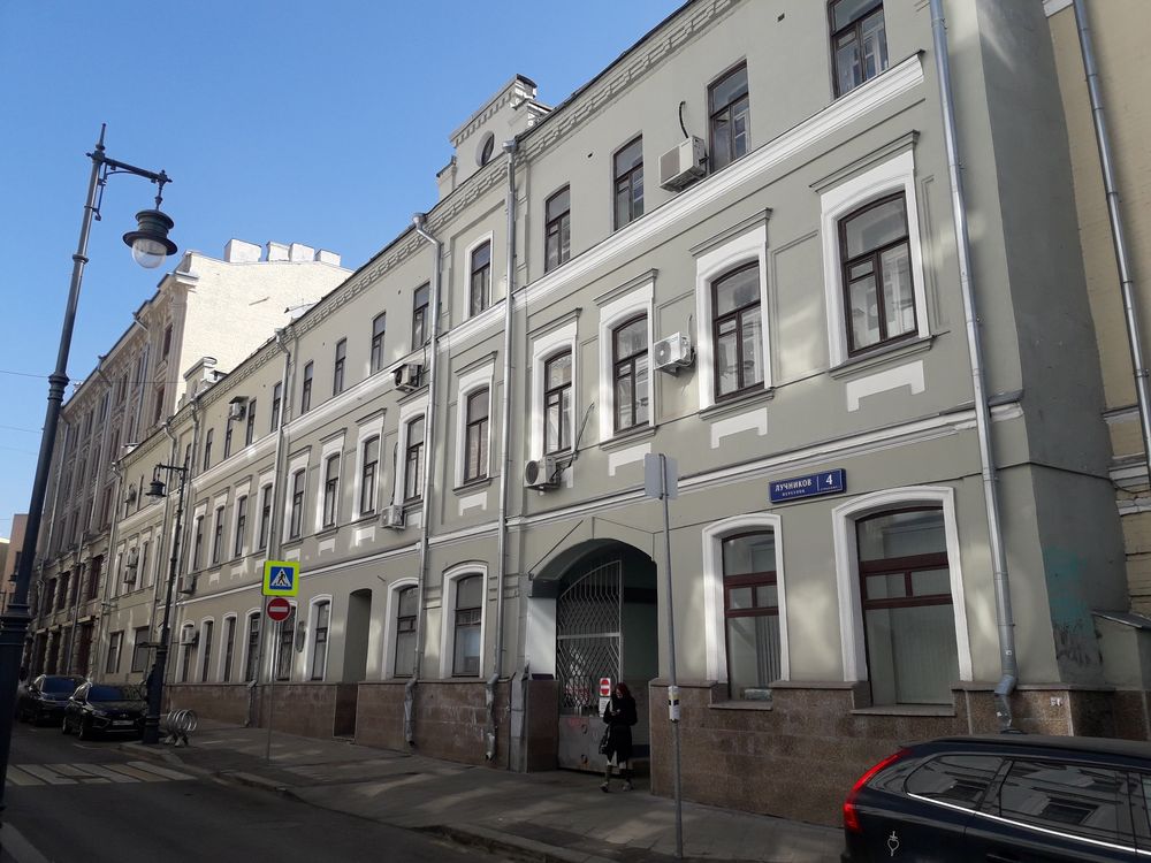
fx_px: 931
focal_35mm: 28
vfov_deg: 49.7
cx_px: 576
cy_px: 432
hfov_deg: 63.4
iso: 40
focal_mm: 3.7
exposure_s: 1/1057
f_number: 1.9
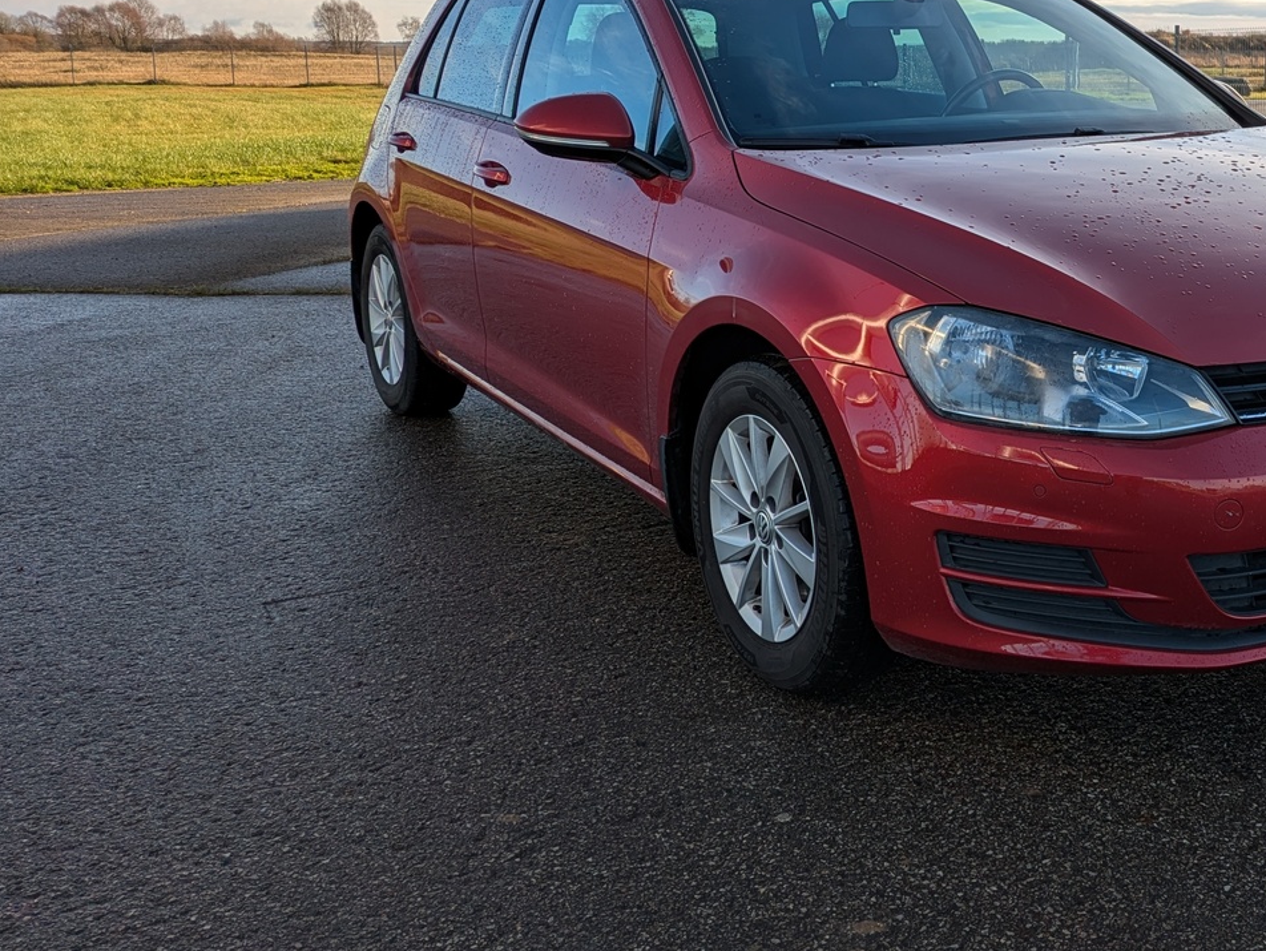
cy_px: 332
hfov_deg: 42.9
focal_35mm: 42
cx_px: 997
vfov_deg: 34.1
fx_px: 1537
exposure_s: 1/1821
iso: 51
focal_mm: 5.43
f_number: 1.89
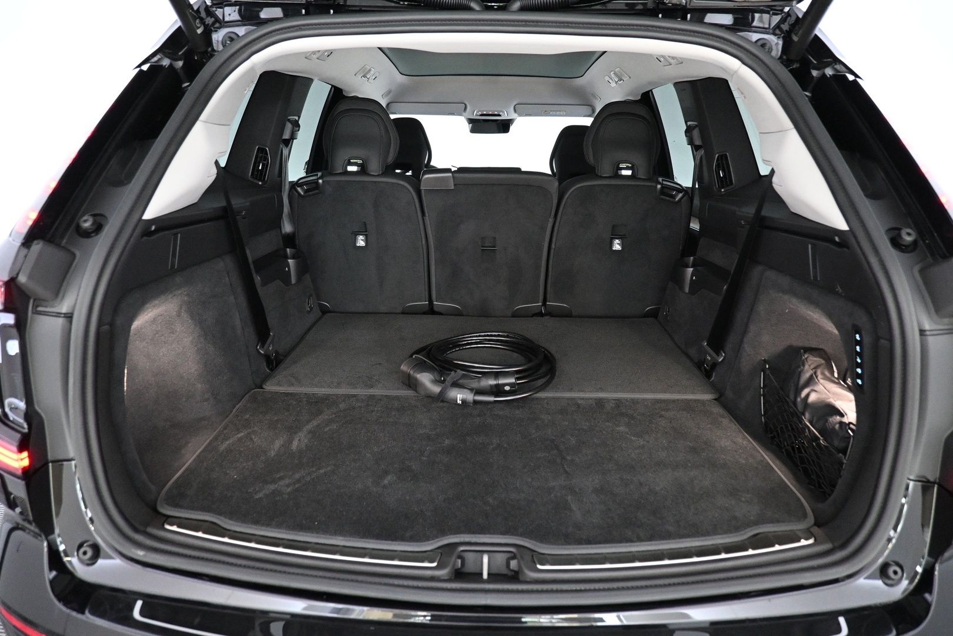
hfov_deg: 73.7
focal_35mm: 24
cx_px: 476
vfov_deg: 53.1
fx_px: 635
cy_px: 318
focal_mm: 16
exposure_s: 1/50
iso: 4000
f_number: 3.5
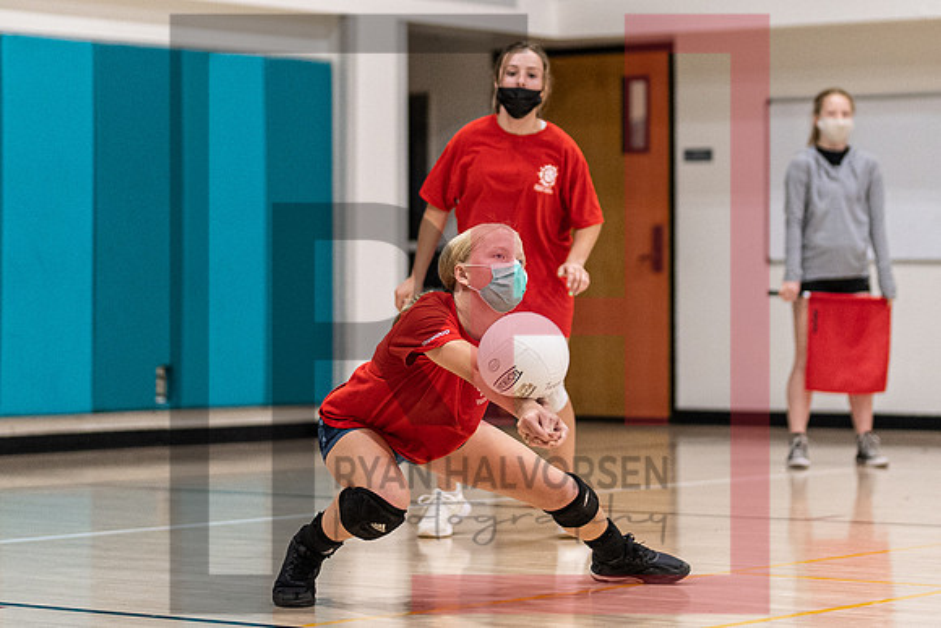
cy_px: 156
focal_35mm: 128
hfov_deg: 16.0
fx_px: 3352
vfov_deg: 10.7
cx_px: 579
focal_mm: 50
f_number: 1.2
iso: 800
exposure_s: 1/1600
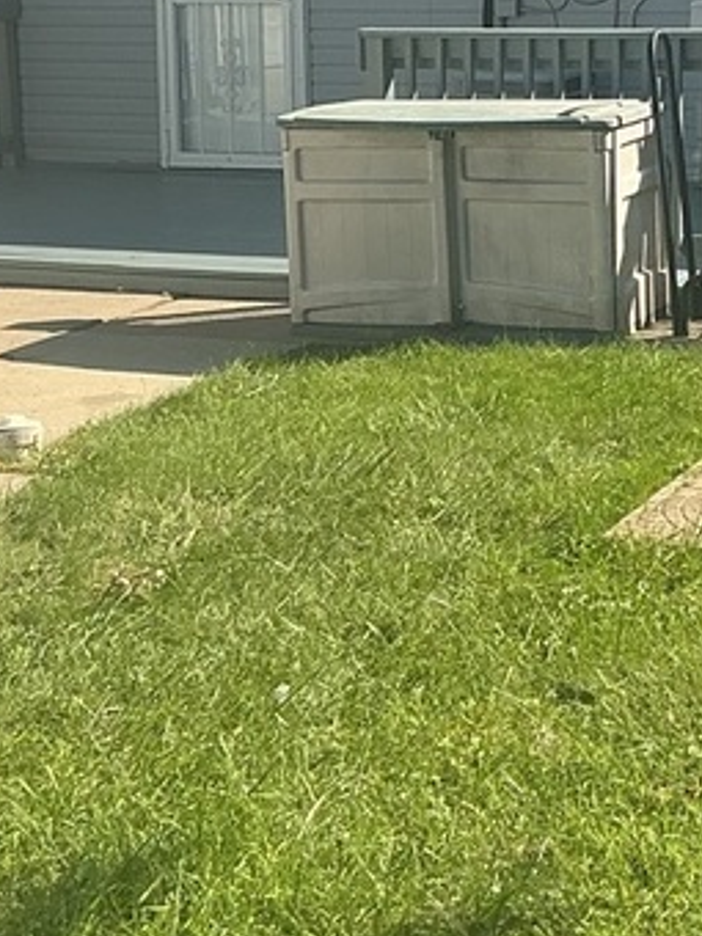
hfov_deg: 15.7
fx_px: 2488
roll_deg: +1.8
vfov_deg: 20.8
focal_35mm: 92
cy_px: 88
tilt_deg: -4.5
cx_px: 721
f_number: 1.8
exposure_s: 1/1250
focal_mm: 3
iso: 25
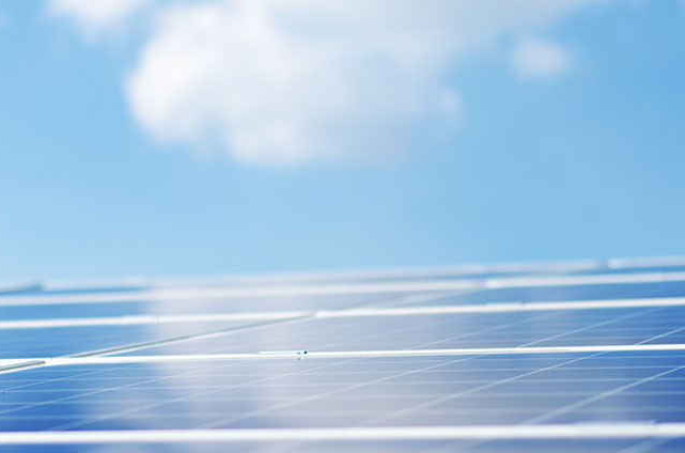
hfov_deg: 17.5
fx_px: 2221
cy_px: 319
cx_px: 211
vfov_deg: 11.6
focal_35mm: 117
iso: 100
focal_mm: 50
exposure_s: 1/4000
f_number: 1.8
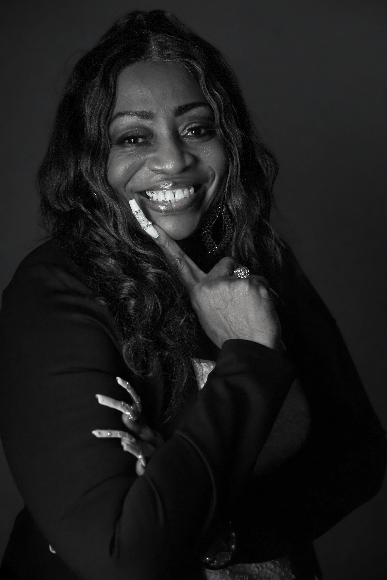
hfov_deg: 22.3
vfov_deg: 32.9
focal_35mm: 61
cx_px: 194
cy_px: 290
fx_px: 984
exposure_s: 1/60
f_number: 4.5
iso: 4000
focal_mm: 61
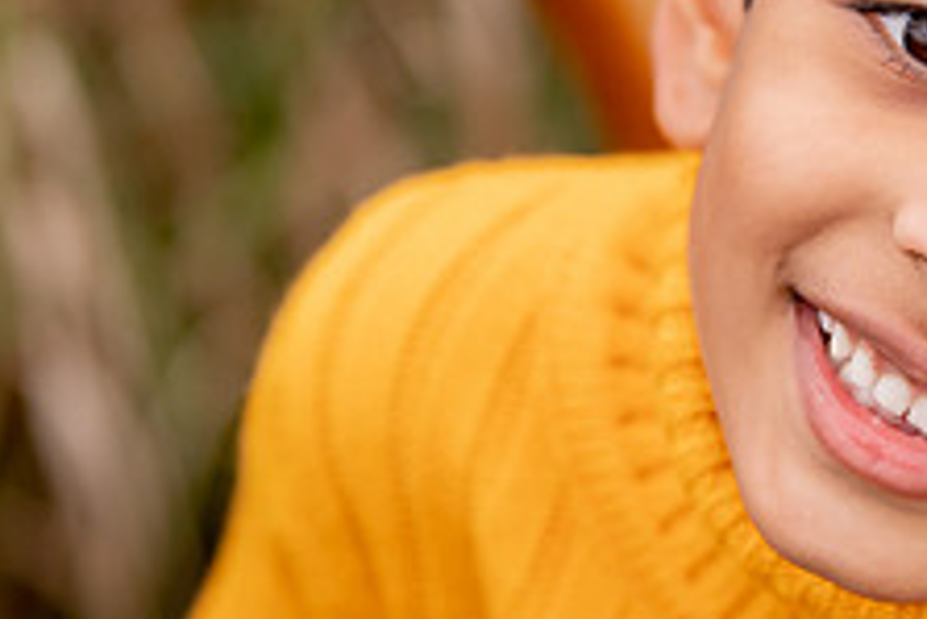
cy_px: 215
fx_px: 6364
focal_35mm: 247
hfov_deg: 8.3
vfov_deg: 5.6
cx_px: 923
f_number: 2.8
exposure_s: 1/1000
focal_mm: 90
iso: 1000
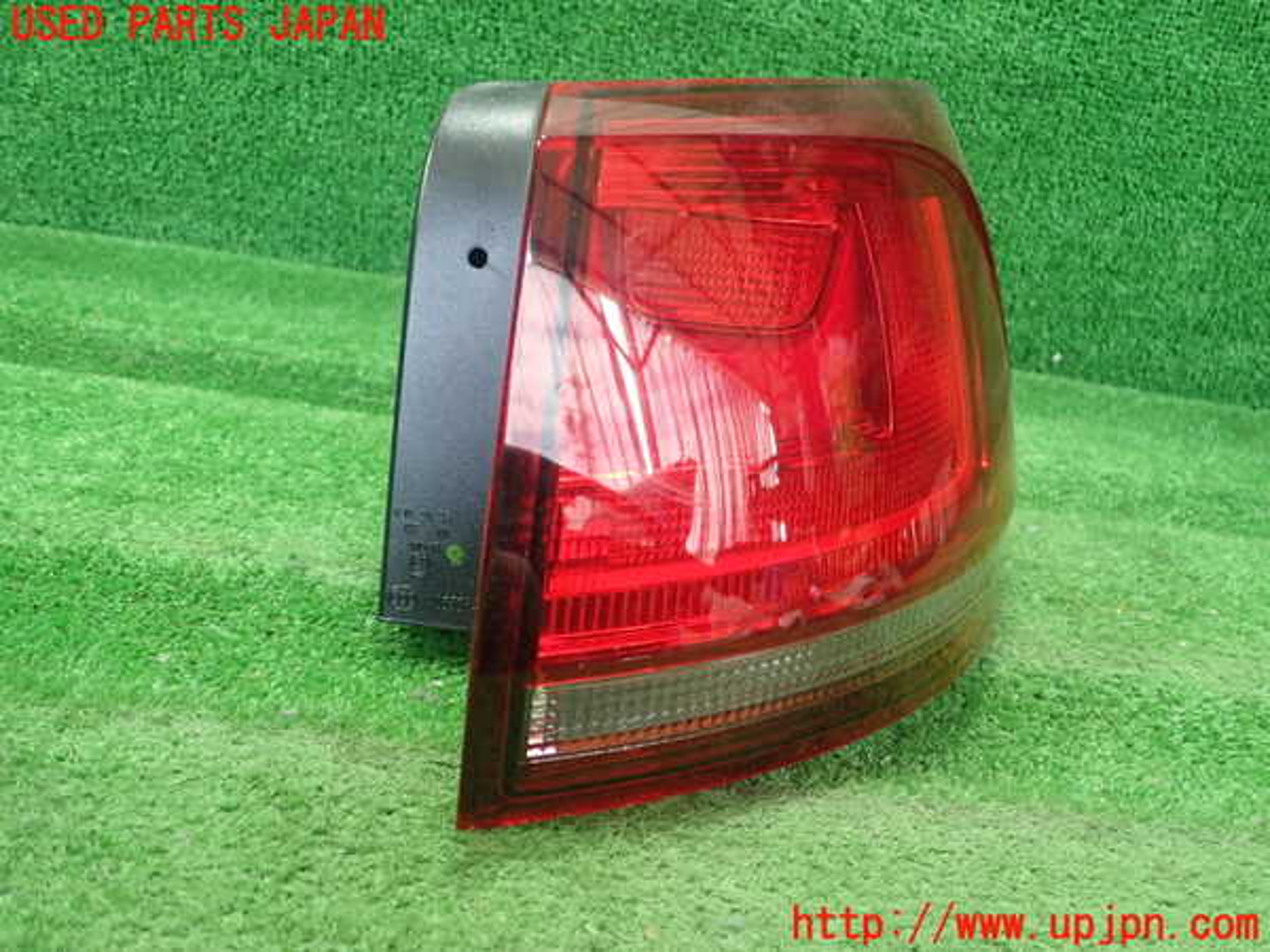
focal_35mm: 30
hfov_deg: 60.0
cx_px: 635
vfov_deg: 46.8
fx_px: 1101
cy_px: 476
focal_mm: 5.5
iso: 500
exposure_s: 1/125
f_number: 2.3
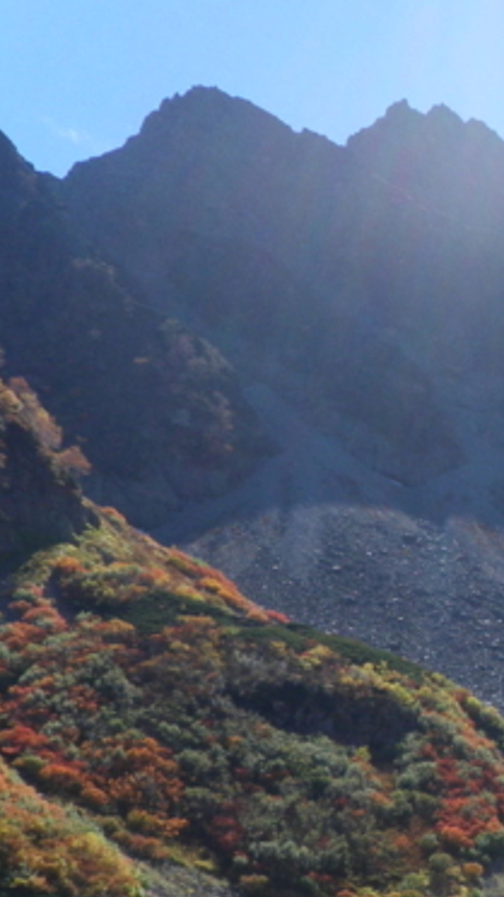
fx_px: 1950
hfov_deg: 13.8
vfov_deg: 25.6
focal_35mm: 82
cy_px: 666
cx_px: 772
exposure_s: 1/200
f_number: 6.3
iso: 64
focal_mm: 6.2
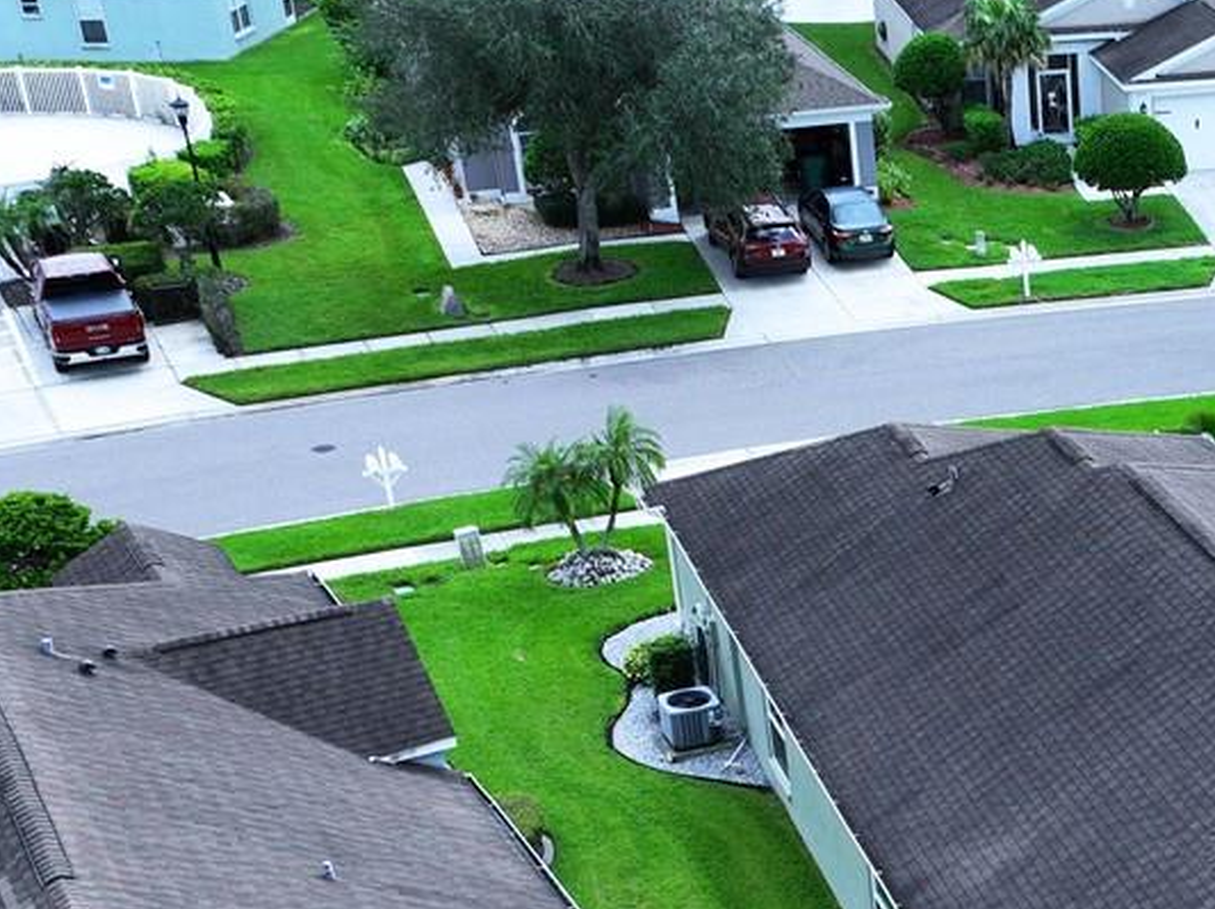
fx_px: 2525
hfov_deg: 25.3
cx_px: 1293
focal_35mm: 72
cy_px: 1005
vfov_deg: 19.5
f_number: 3.2
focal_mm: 12.29
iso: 100
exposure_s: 1/320
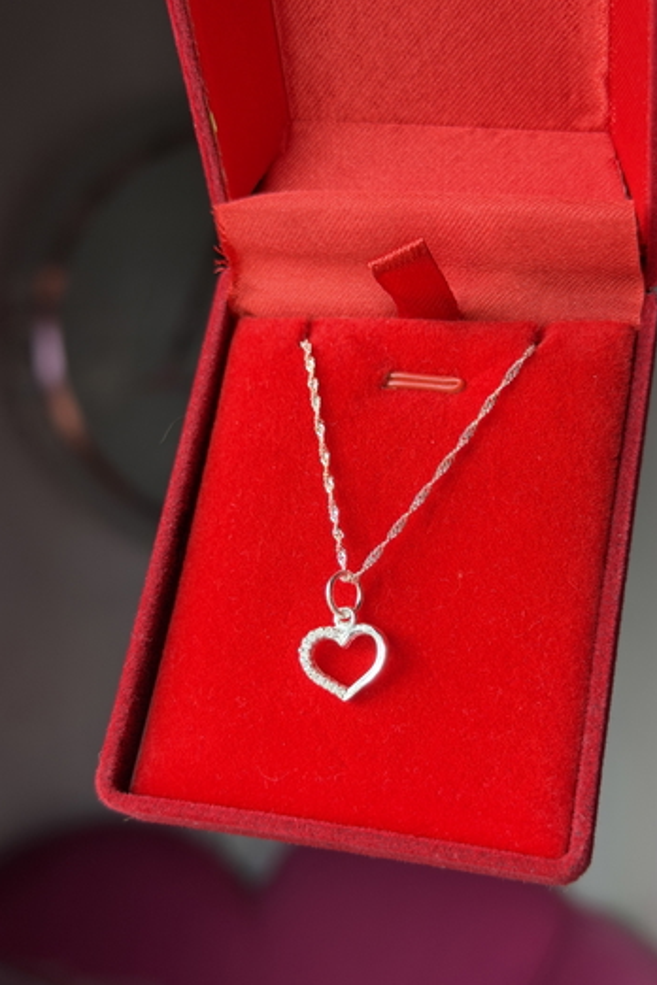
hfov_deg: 26.5
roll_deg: +0.0
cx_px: 376
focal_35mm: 51
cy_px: 499
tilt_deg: -4.1
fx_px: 1396
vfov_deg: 38.9
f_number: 1.78
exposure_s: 1/121
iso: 64
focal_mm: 6.76
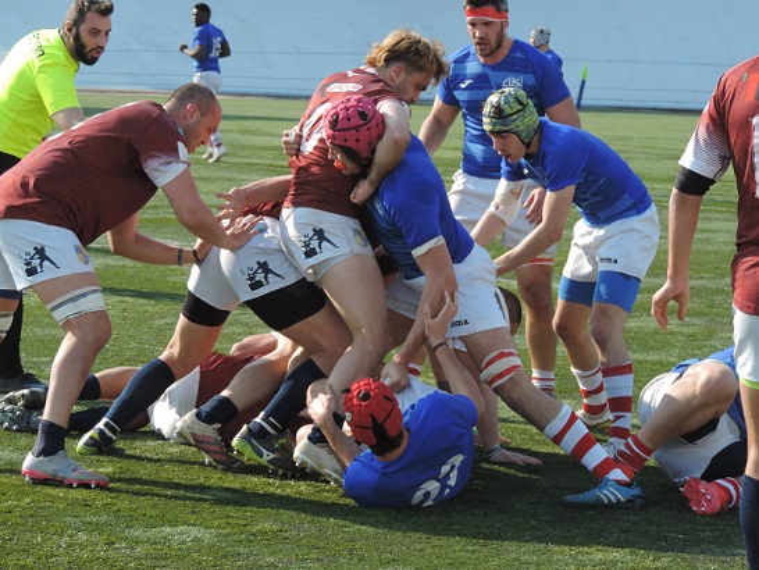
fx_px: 3400
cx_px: 380
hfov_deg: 12.7
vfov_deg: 9.6
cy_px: 285
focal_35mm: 155
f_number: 4.4
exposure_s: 1/640
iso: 200
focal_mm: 27.6
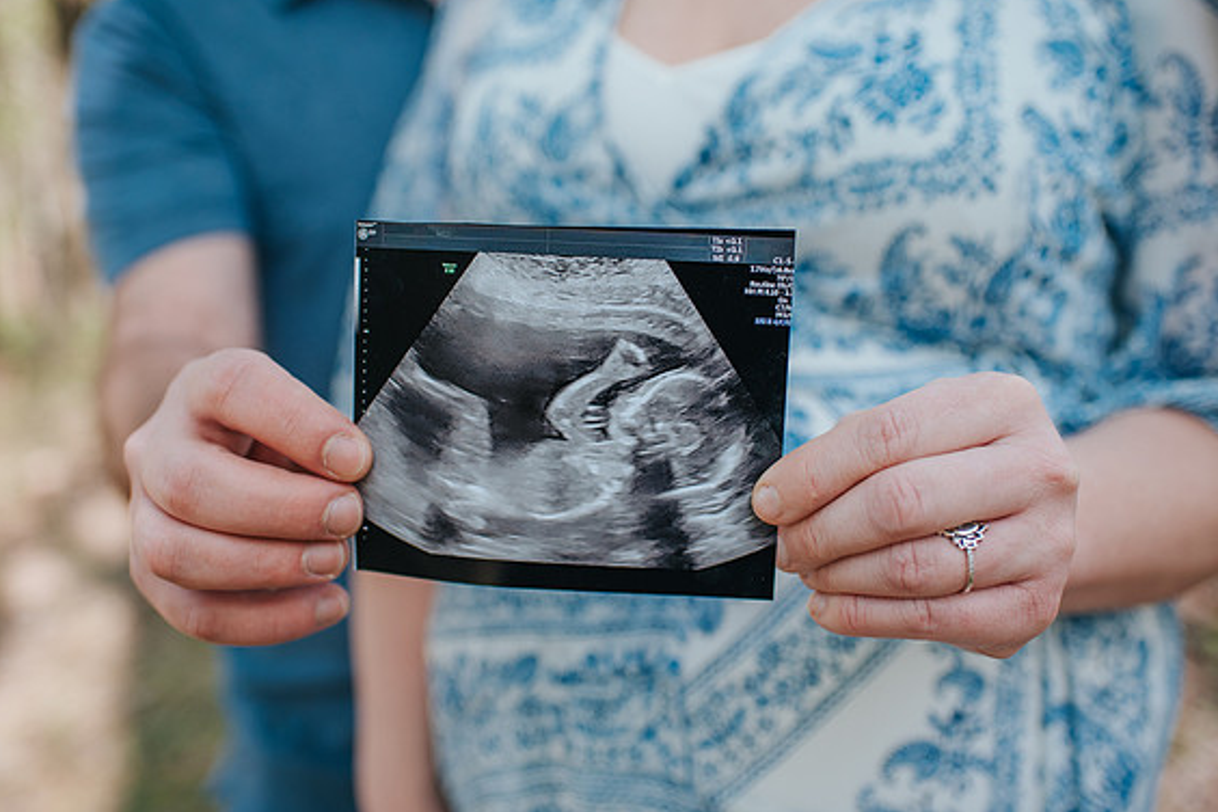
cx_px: 618
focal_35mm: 36
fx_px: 1218
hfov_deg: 53.1
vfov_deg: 36.9
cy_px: 403
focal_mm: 35
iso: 360
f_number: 2.5
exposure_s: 1/1000
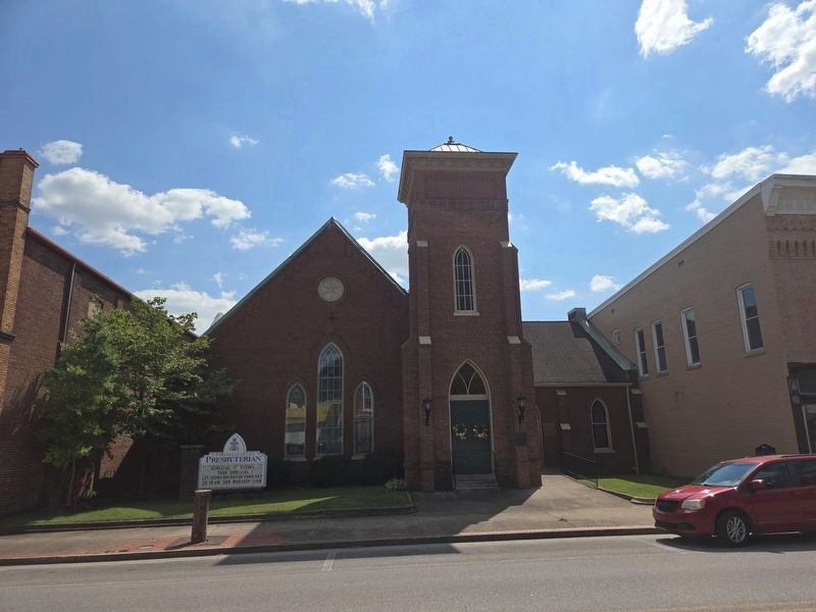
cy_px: 306
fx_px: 542
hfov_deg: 73.9
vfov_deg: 58.9
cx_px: 408
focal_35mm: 23
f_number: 1.8
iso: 25
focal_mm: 5.4
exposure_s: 1/3067
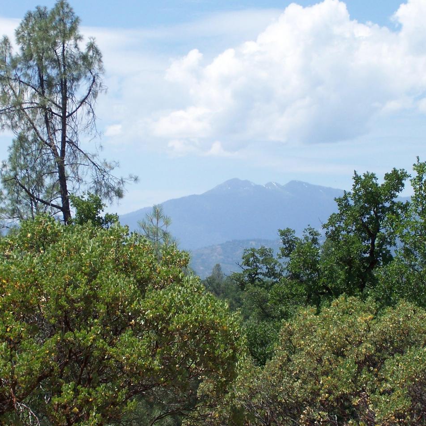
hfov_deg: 14.4
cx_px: 218
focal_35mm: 121
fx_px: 1685
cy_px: 214
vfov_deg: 14.4
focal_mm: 16.8
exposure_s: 1/500
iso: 80
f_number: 4.6
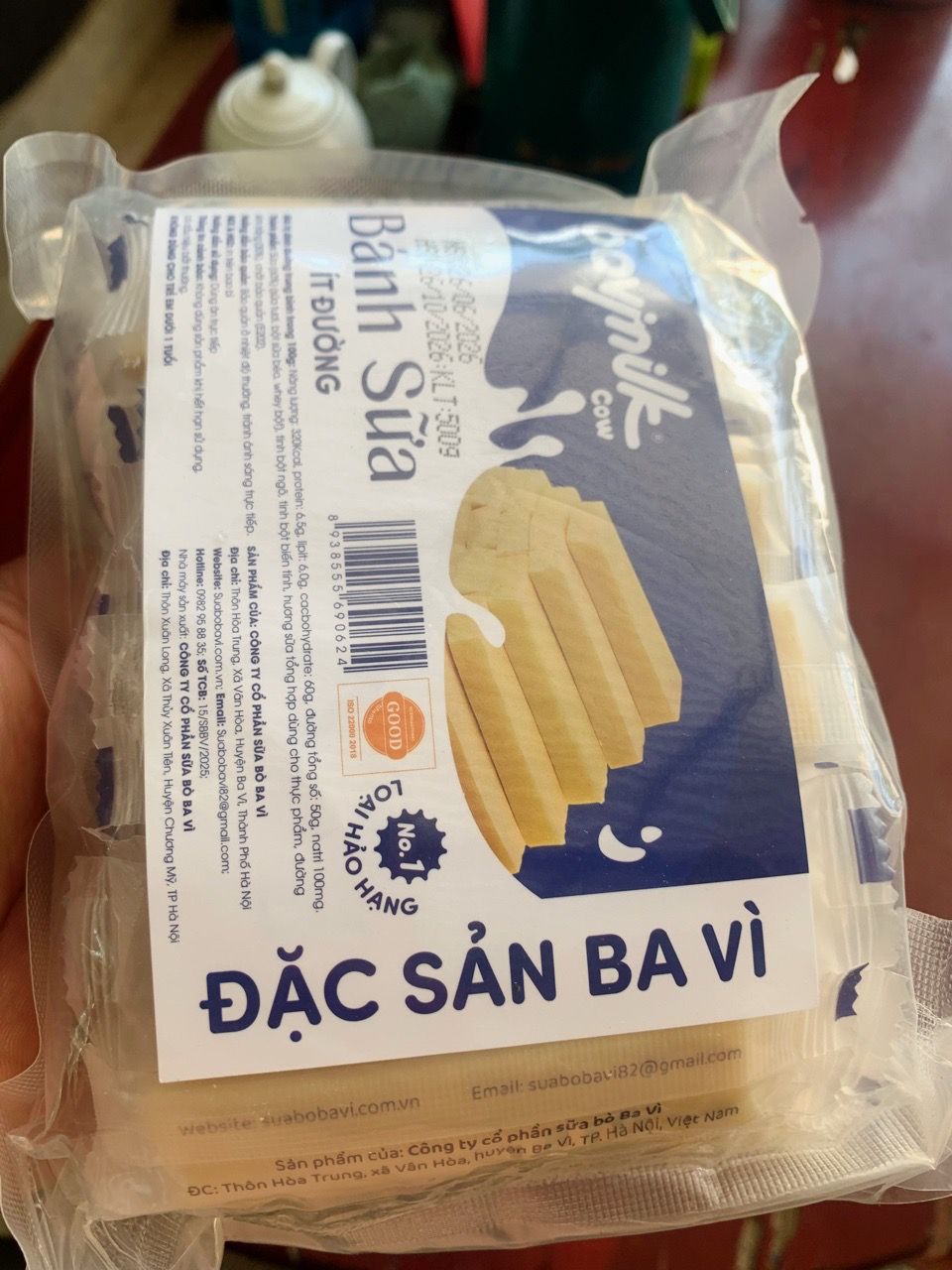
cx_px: 476
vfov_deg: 67.3
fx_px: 953
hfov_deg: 53.1
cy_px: 635
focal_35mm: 26
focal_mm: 4.25
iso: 25
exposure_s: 1/141
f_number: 1.8
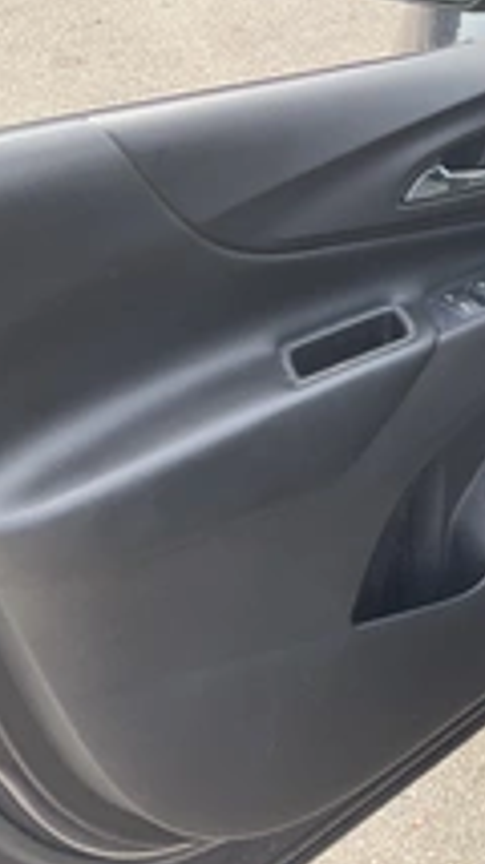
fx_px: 1352
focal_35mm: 59
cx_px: 736
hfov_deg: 18.0
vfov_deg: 35.2
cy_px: 303
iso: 25
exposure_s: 1/213
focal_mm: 3
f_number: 1.8
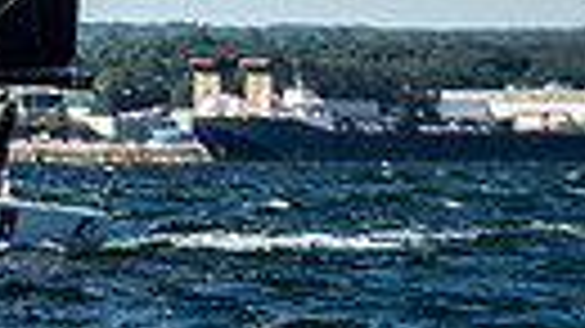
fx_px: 14854
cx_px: -675
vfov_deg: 1.3
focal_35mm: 958
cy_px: -429
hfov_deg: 2.2
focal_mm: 200
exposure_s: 1/2500
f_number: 5.6
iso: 250
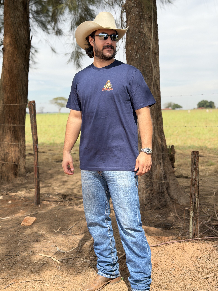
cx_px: 109
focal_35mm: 48
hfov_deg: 30.3
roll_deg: +0.8
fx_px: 403
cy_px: 146
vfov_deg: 39.7
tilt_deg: -7.0
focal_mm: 6.76
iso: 64
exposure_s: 1/2865
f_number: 1.78
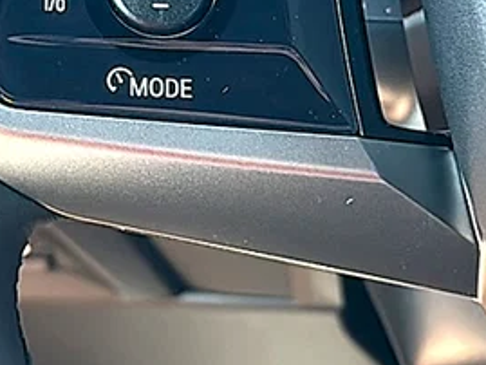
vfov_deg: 14.0
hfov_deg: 18.8
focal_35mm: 104
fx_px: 1461
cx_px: 150
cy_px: -19
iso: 80
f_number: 1.78
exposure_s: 1/108
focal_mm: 6.86
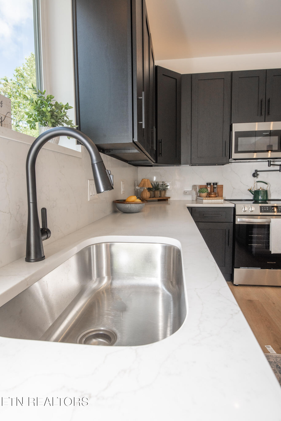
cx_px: 140
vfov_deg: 78.6
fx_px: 258
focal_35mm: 22
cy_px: 210
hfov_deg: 57.2
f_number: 9
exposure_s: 1/250
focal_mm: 22
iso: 400
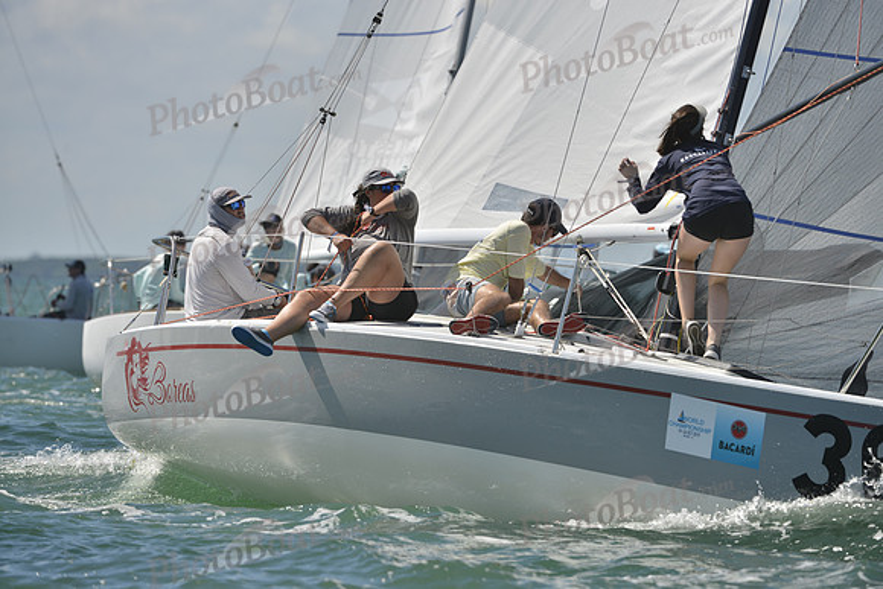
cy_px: 294
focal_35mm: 310
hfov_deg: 6.6
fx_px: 7605
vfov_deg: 4.4
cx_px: 442
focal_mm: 310
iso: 200
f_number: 7.1
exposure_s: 1/1250
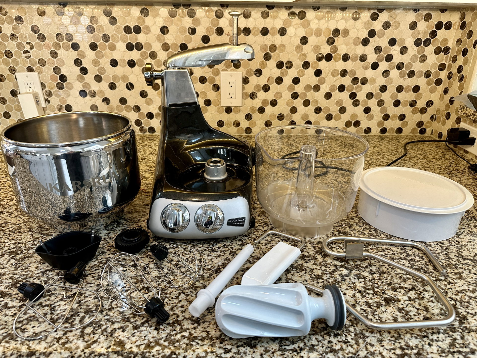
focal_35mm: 24
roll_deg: -0.9
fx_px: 331
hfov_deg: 71.6
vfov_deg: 56.8
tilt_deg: -24.8
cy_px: 179
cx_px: 238
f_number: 1.78
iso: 160
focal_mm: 6.86
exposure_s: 1/118
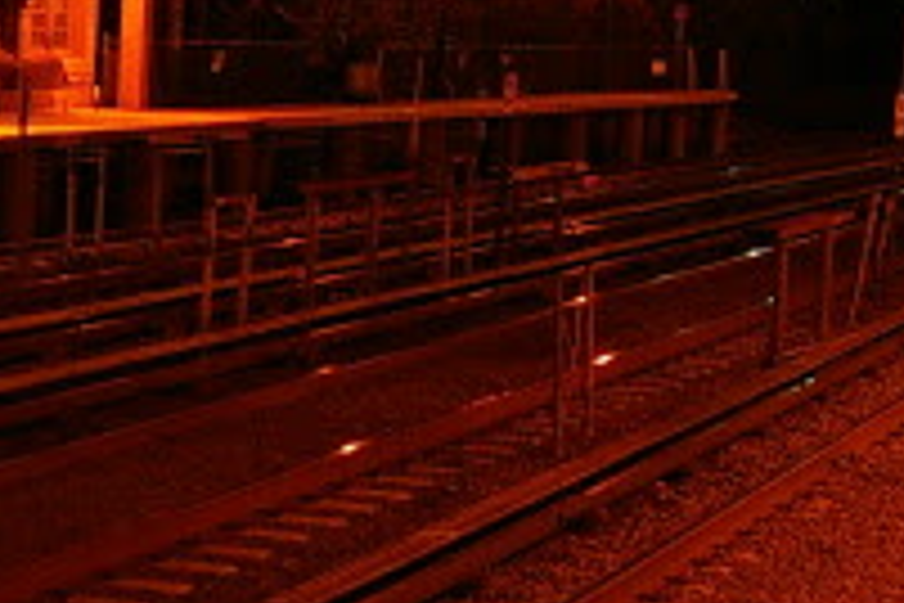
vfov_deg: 11.2
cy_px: 392
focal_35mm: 122
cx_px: -223
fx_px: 3063
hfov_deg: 16.0
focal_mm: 16
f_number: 5.6
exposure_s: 1/2
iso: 400
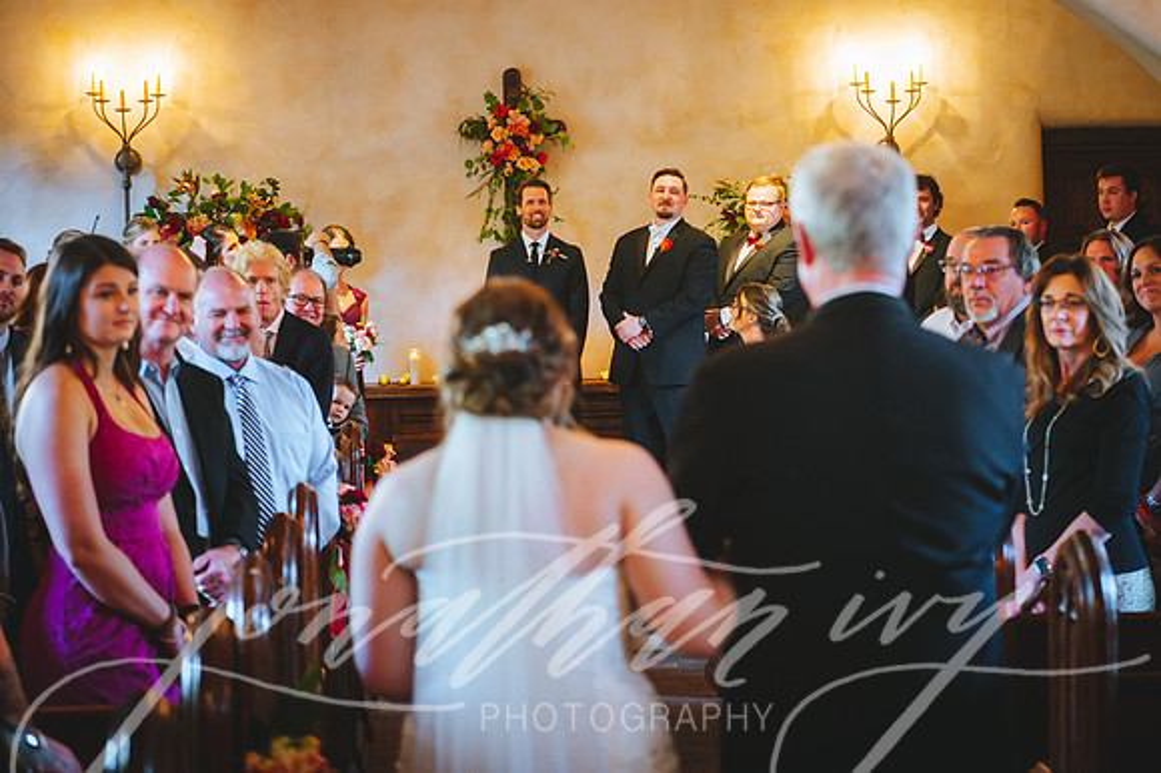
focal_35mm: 83
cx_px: 660
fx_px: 2666
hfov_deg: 24.6
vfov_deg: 16.5
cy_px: 333
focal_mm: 70
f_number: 2.8
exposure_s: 1/125
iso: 2500
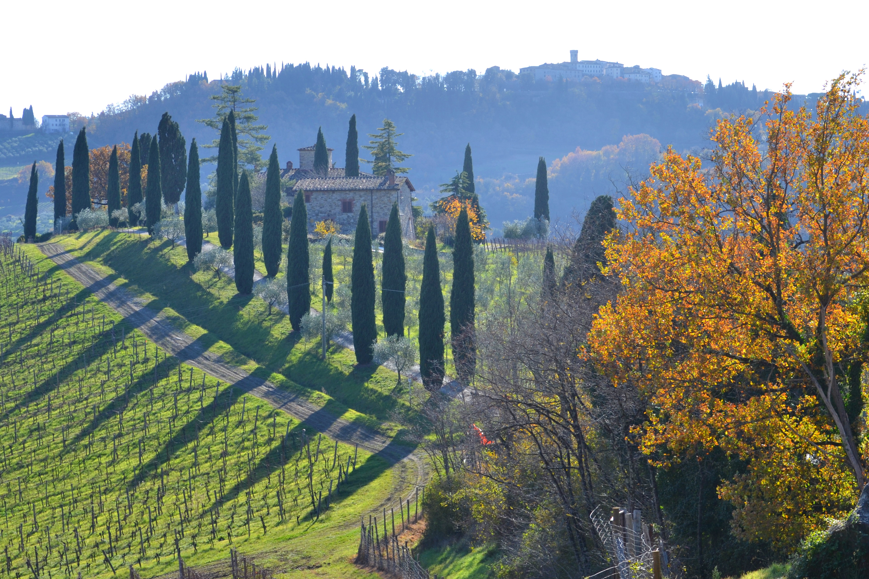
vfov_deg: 13.9
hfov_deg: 20.7
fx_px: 2380
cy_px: 339
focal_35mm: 99
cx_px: 398
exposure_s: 1/200
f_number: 7.1
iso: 100
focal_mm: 55
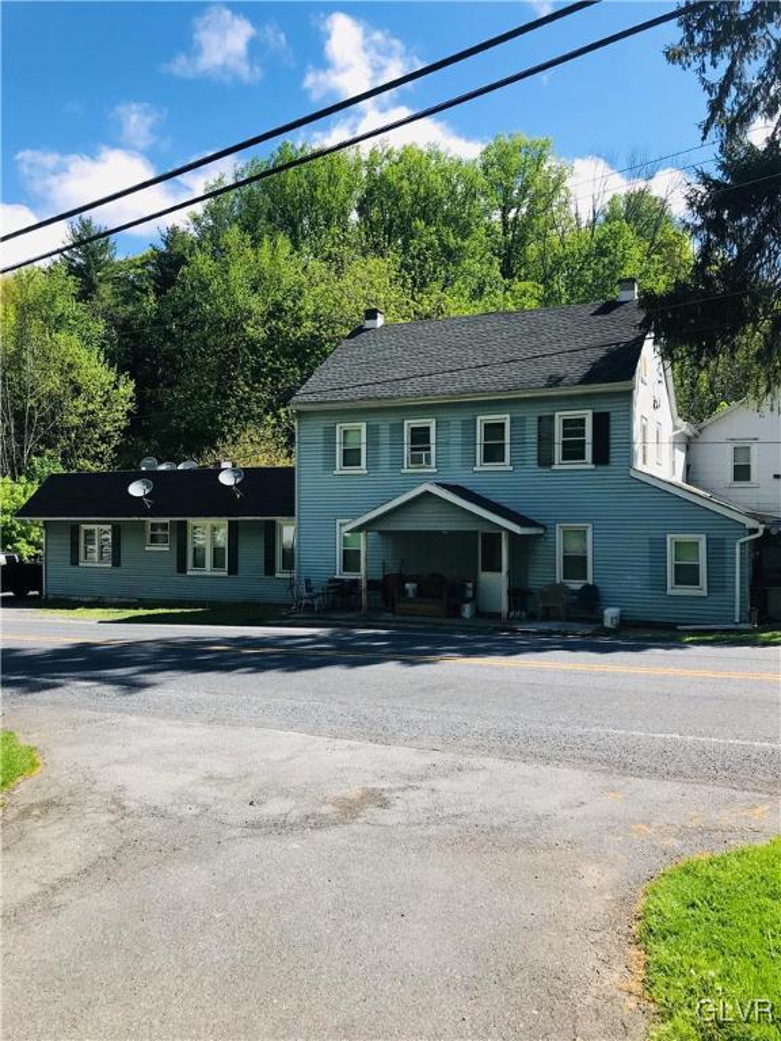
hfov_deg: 49.7
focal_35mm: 28
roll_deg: -0.1
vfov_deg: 63.4
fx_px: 842
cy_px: 520
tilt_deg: +1.7
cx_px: 390
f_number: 1.8
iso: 20
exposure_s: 1/1330
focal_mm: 3.99
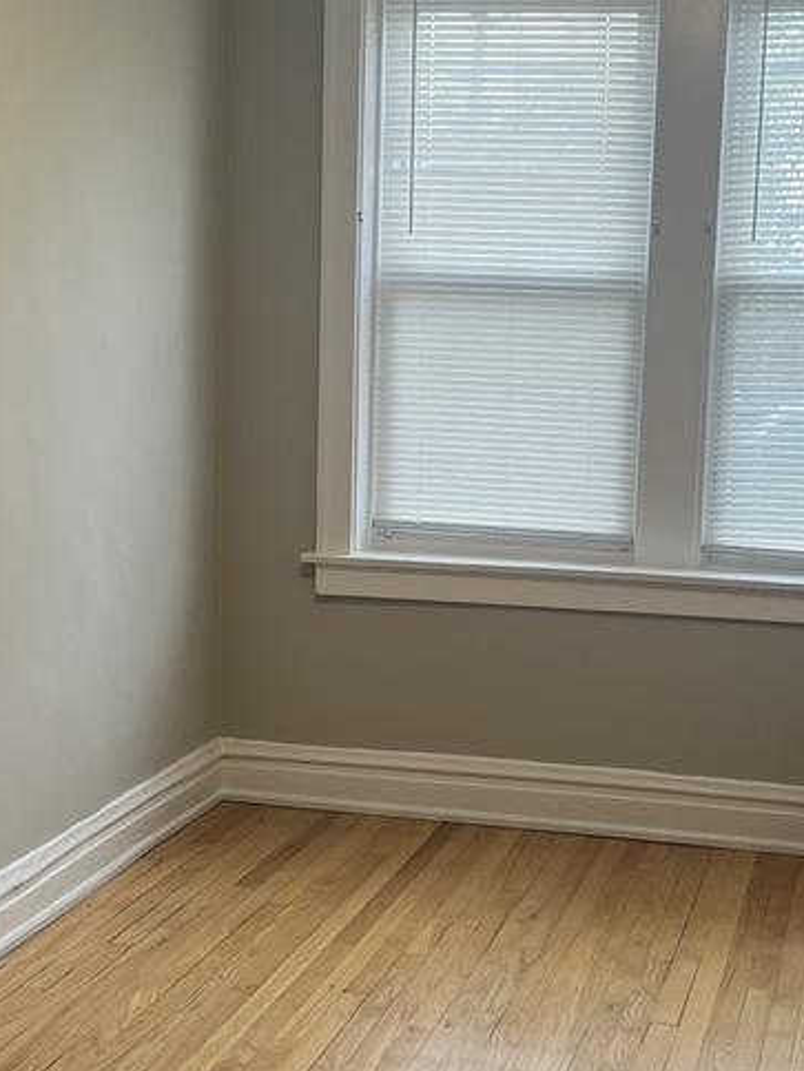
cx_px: 534
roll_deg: -1.6
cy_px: 589
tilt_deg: -8.7
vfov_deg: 33.2
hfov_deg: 25.1
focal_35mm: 58
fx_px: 1796
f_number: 1.6
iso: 64
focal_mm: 5.1
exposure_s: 1/120
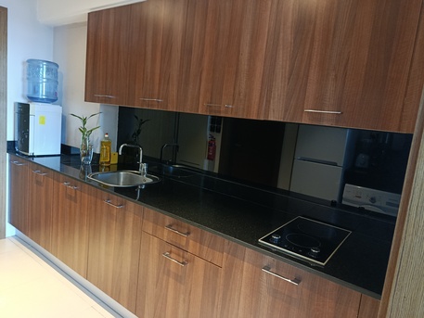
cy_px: 159
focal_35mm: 24
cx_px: 212
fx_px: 294
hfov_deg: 71.6
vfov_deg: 56.8
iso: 1789
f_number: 1.7
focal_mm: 5.24
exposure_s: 1/25
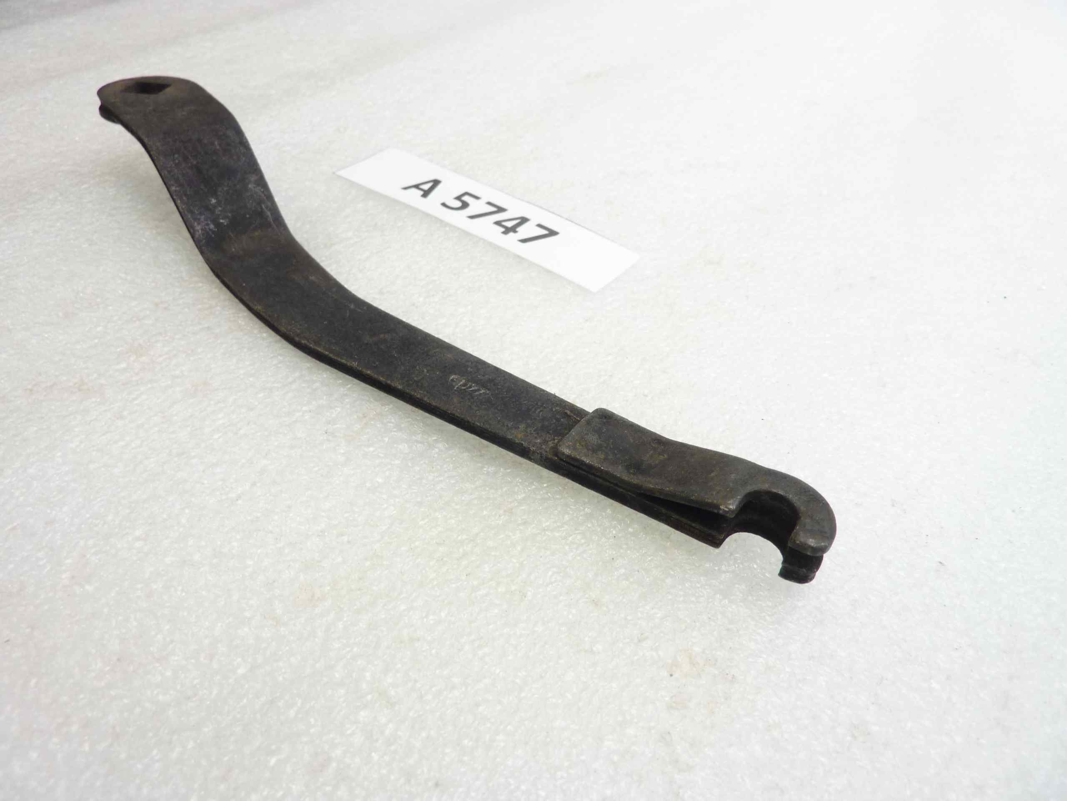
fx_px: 771
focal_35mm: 25
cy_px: 400
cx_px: 534
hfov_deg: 69.4
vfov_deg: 54.9
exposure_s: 1/15
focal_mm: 4.1
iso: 80
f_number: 3.3
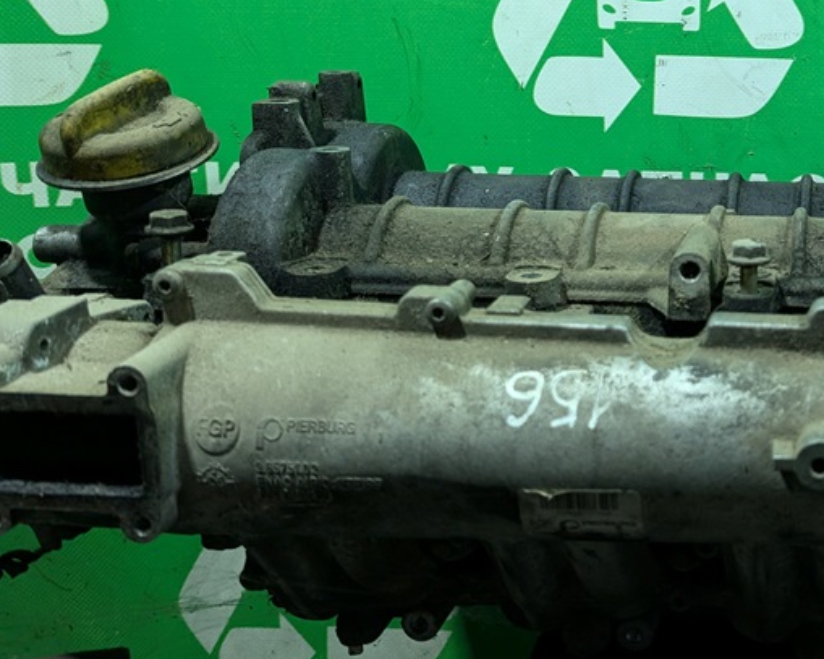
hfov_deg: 36.5
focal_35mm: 47
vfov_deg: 31.7
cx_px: 777
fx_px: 1146
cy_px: 196
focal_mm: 6.9
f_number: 1.68
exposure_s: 1/100
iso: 101
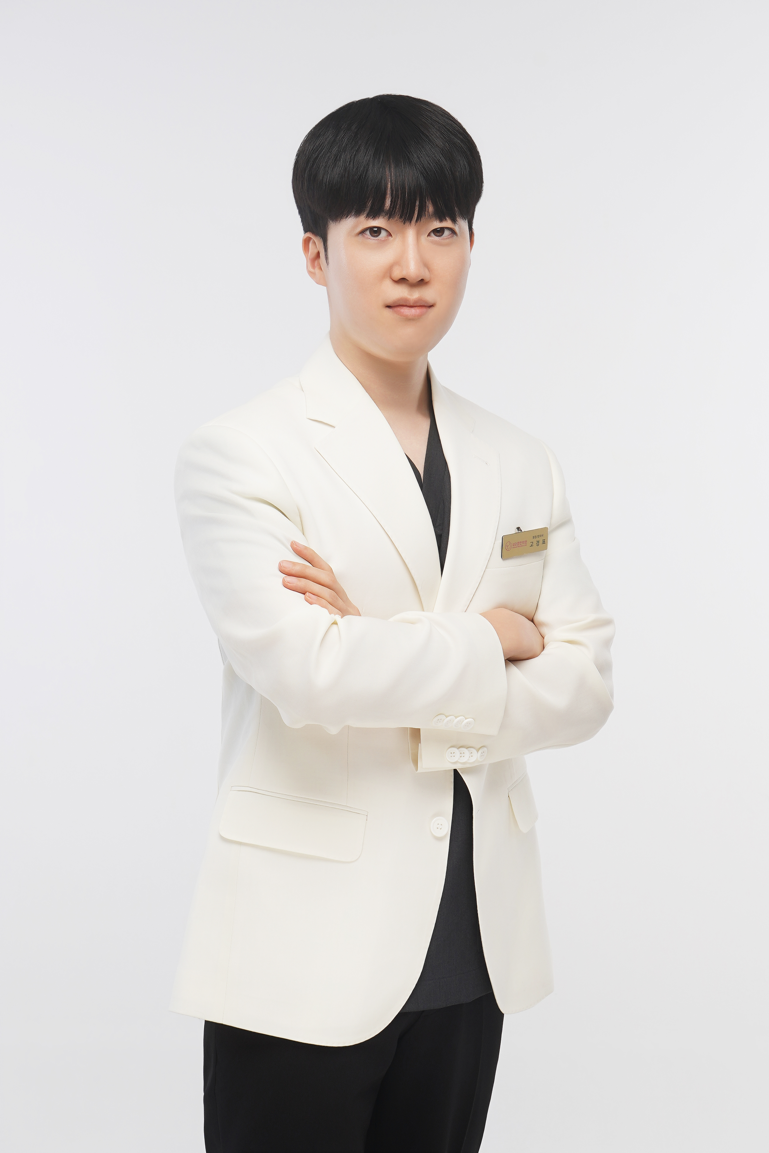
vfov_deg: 23.9
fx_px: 2723
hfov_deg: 16.1
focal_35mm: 85
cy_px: 576
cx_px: 384
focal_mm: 57
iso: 100
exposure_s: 1/125
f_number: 10
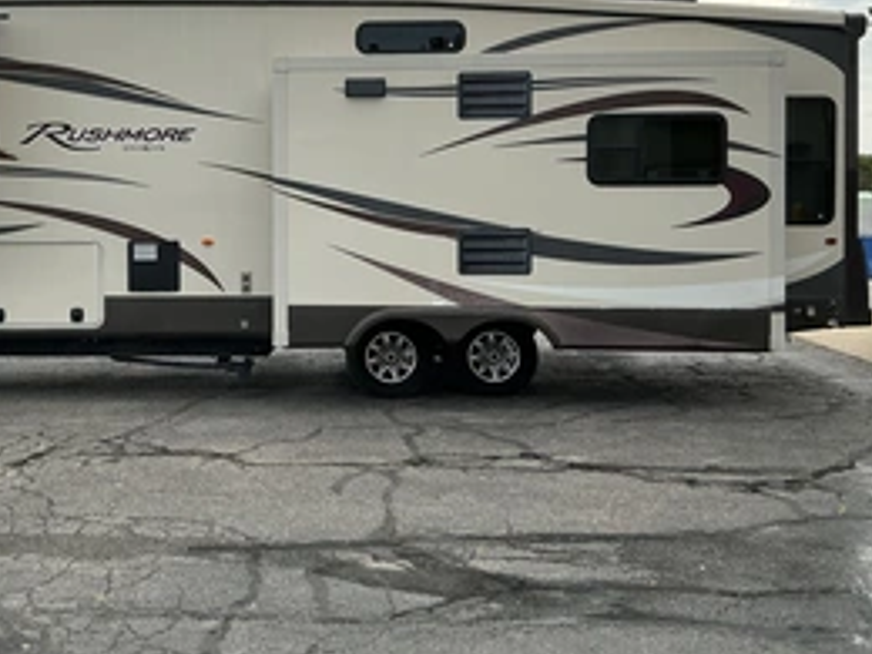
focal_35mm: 43
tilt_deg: -1.7
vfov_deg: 33.3
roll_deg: -0.8
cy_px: 218
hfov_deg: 42.9
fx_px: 1083
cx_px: 255
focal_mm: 3
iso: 25
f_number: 1.8
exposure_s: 1/1730
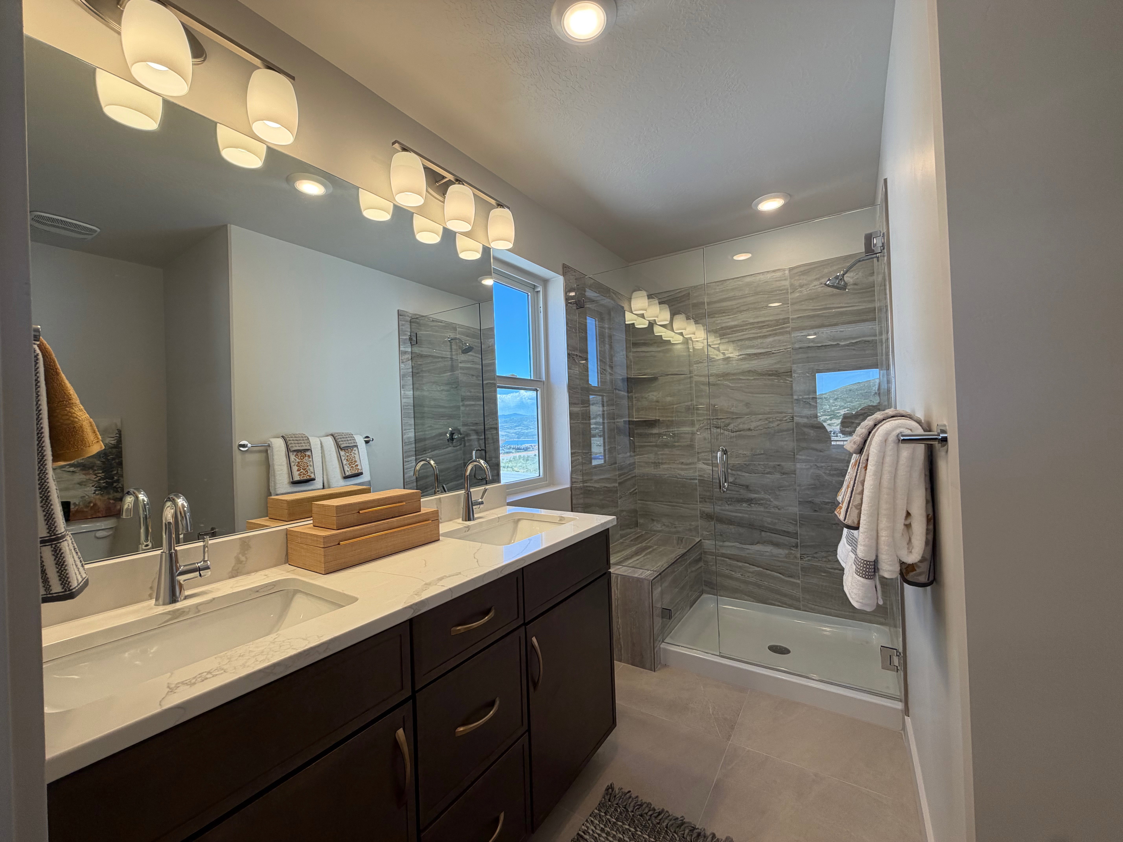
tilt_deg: +0.2
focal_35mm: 14
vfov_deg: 85.7
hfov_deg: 102.1
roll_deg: +1.8
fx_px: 454
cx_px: 562
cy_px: 421
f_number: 2.2
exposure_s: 1/120
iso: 64
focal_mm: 2.22
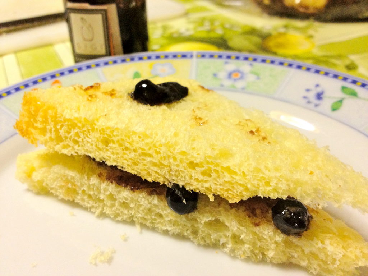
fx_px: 372
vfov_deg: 40.7
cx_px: 184
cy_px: 138
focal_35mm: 35
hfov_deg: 52.6
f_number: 2.4
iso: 250
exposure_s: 1/20
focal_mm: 4.28
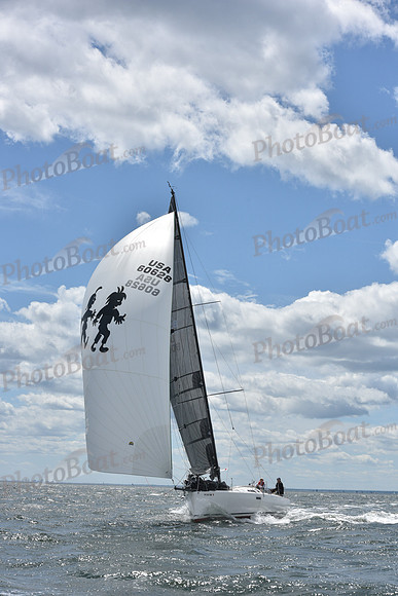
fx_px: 1160
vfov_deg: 28.8
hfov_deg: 19.5
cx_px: 199
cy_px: 298
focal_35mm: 70
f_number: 10
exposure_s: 1/1600
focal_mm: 70
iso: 320
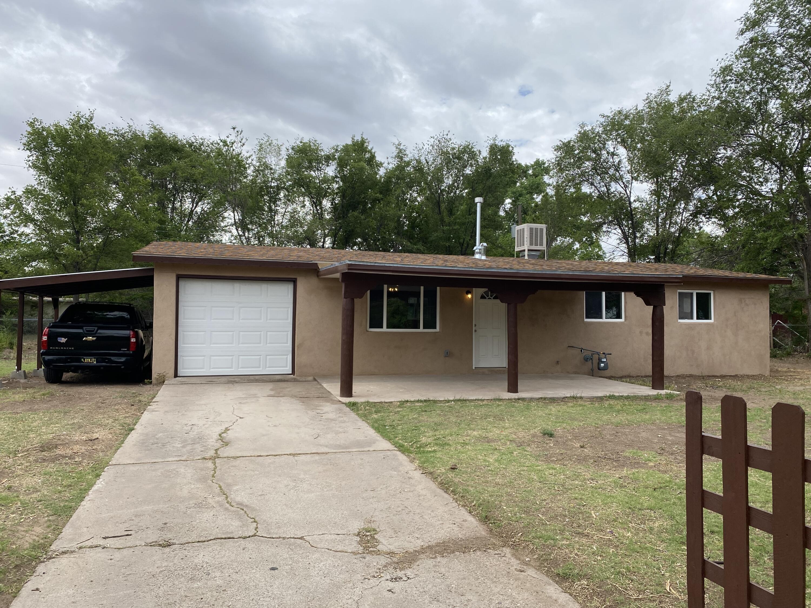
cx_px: 406
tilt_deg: +0.1
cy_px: 304
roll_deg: -1.0
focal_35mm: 26
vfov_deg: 53.1
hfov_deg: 67.3
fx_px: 609
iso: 32
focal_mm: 4.25
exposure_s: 1/2105
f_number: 1.8
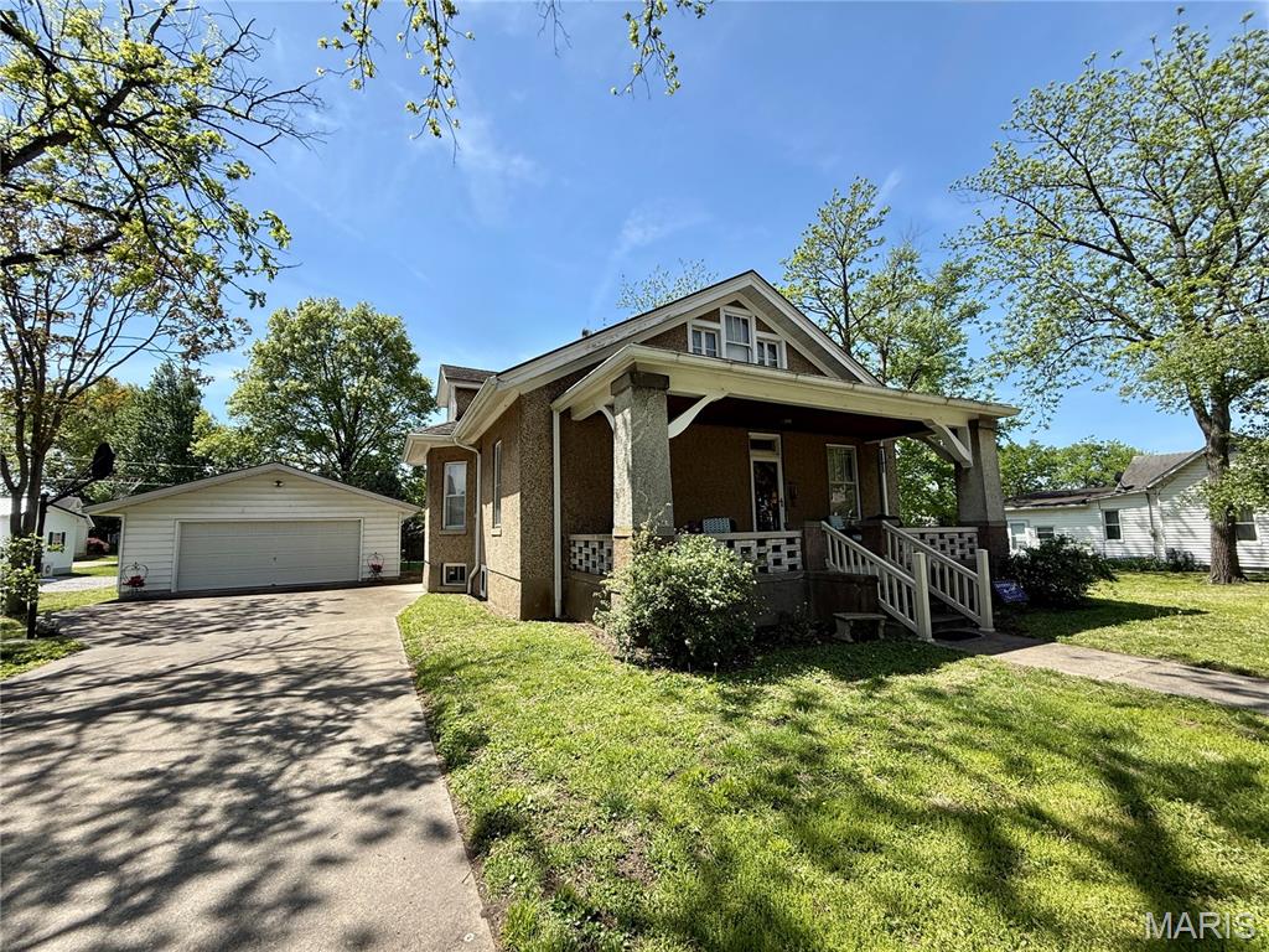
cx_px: 634
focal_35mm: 14
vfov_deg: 85.7
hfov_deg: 102.1
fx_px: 513
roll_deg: +0.5
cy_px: 476
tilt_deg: +6.4
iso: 50
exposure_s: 1/830
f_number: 2.2
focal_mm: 2.22
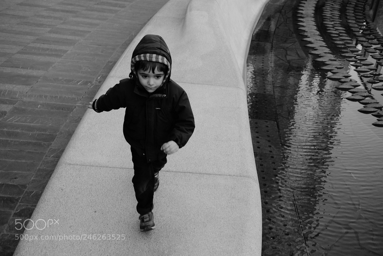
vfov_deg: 32.6
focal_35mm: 41
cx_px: 192
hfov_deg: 47.4
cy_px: 128
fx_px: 436
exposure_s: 1/150
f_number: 4
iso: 800
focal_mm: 27
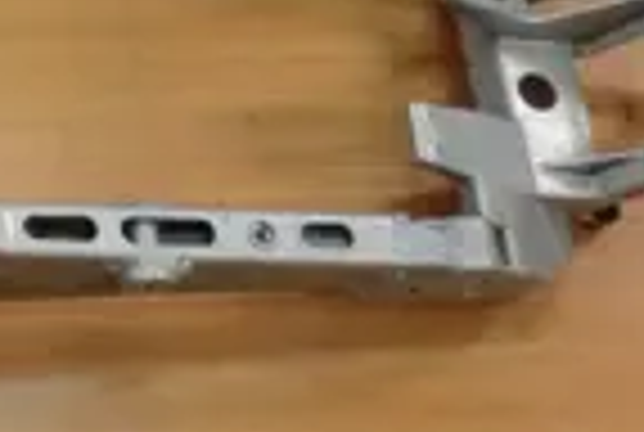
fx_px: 1685
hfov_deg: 19.3
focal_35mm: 94
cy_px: -58
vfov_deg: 14.3
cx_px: -275
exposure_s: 1/60
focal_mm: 4.9
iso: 320
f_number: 3.2
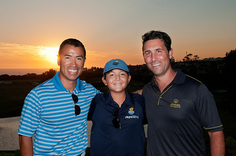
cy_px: 78
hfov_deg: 42.4
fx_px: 304
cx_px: 118
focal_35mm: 46
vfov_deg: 28.9
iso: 1600
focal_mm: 31
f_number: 14
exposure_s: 1/320
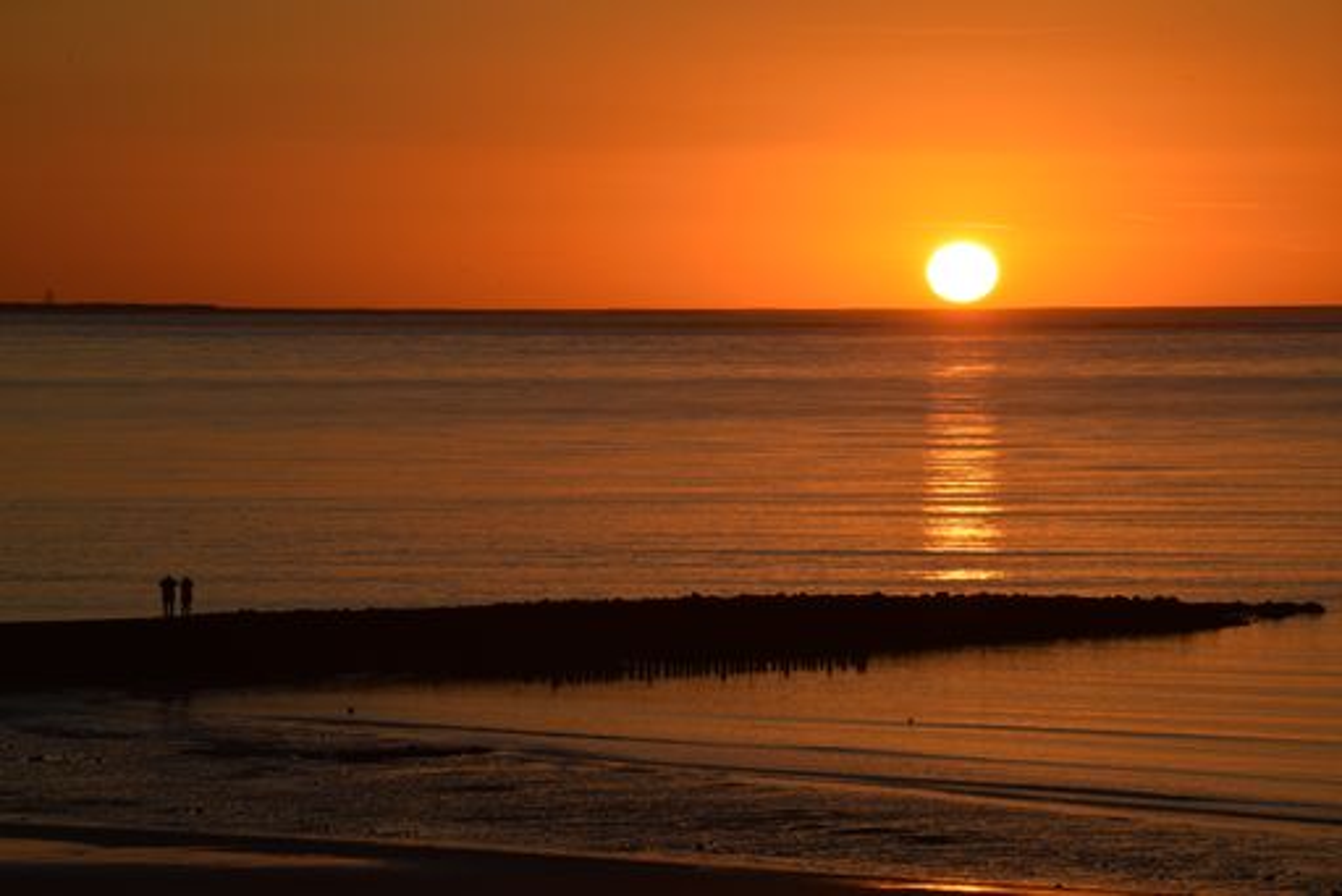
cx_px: 671
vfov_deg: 6.9
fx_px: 7459
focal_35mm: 200
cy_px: 448
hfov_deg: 10.3
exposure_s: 1/250
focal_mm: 200
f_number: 18
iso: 200
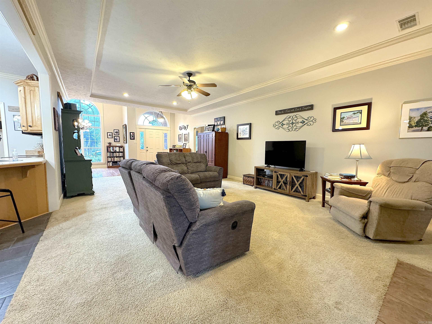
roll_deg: -1.0
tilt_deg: -5.3
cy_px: 162
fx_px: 175
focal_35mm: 14
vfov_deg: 85.7
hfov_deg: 102.1
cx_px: 216
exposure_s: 1/60
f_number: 2.2
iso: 320
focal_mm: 2.22
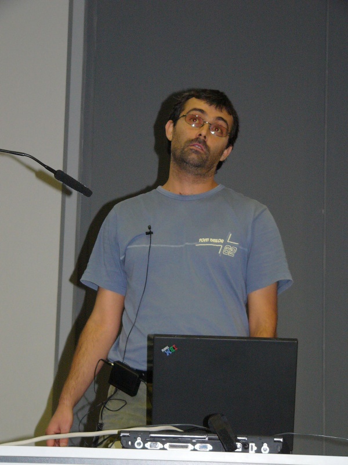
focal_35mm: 98
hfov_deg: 15.1
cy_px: 232
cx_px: 174
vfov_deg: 20.0
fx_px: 1314
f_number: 2.8
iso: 200
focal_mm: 16.3
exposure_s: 1/80
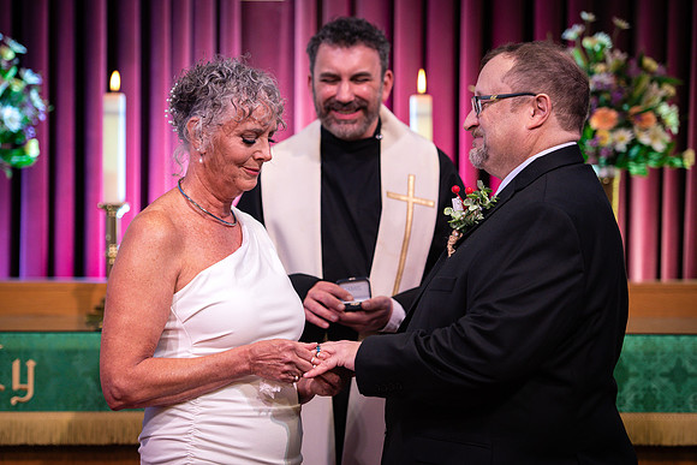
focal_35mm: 128
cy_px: 231
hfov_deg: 16.1
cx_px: 329
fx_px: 2470
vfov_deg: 10.8
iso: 800
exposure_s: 1/200
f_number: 2.8
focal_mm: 116
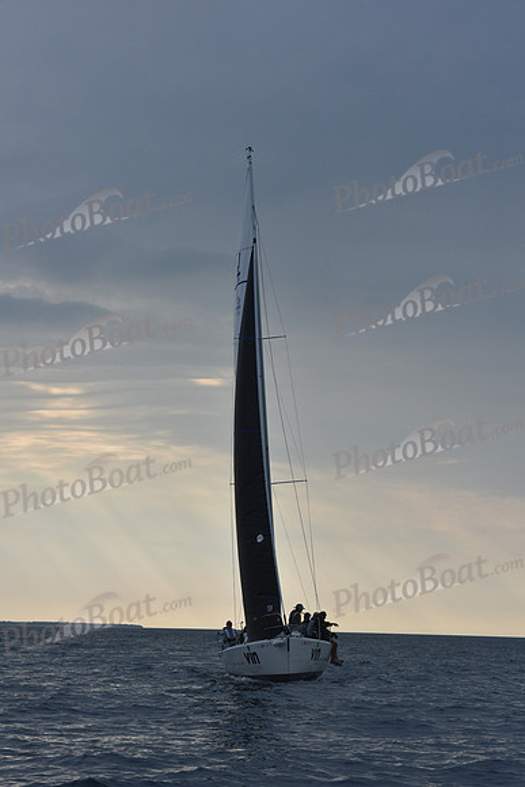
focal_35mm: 105
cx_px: 262
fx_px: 2295
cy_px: 394
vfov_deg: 19.5
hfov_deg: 13.0
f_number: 11
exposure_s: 1/800
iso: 400
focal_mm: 105
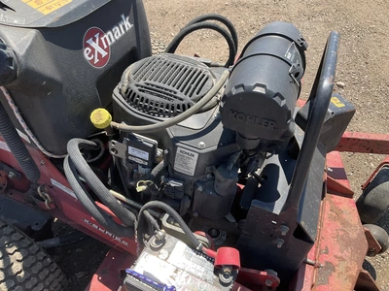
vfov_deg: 48.2
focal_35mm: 29
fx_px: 326
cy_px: 146
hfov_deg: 61.7
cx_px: 194
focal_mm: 3
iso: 25
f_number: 1.8
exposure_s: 1/674
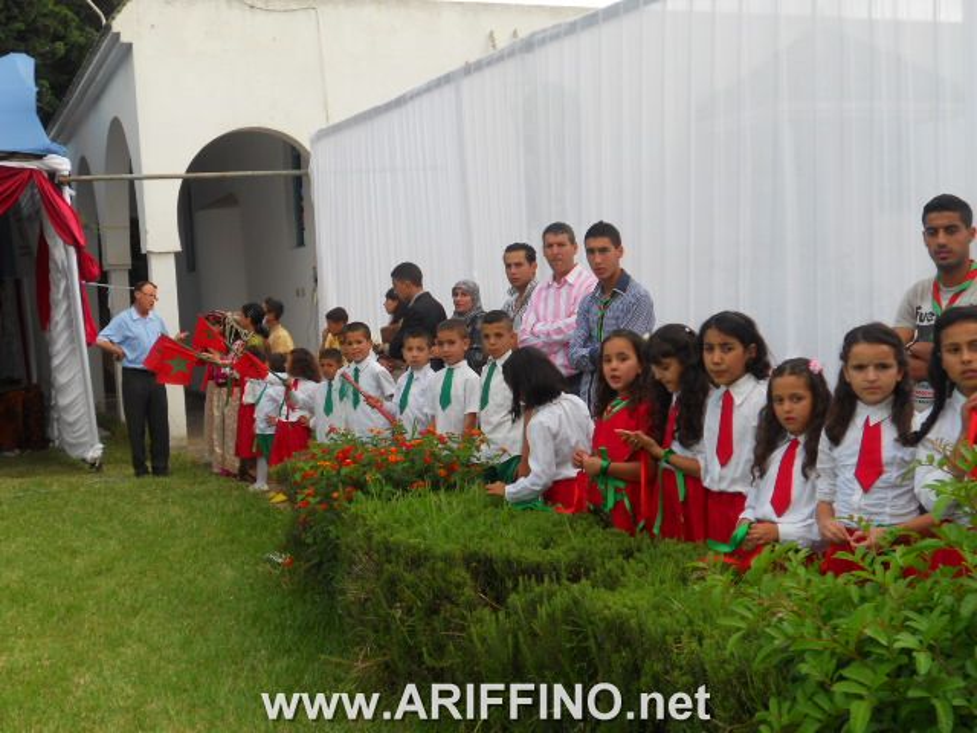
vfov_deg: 31.5
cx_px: 488
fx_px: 1298
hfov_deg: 41.2
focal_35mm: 46
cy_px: 366
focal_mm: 8.2
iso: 80
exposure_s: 1/200
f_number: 4.3
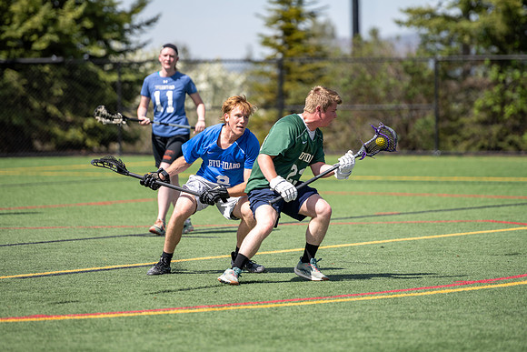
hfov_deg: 9.2
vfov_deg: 6.2
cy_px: 168
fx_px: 3264
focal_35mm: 223
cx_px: 274
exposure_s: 1/2000
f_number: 2.8
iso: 80
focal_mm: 200
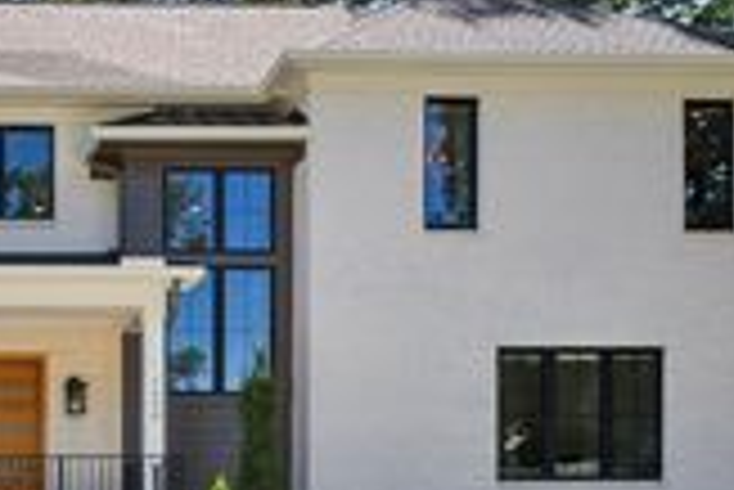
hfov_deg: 34.8
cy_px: 191
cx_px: -63
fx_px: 1006
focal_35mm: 49
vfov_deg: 27.3
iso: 2000
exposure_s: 1/500
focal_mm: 16.1
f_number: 9
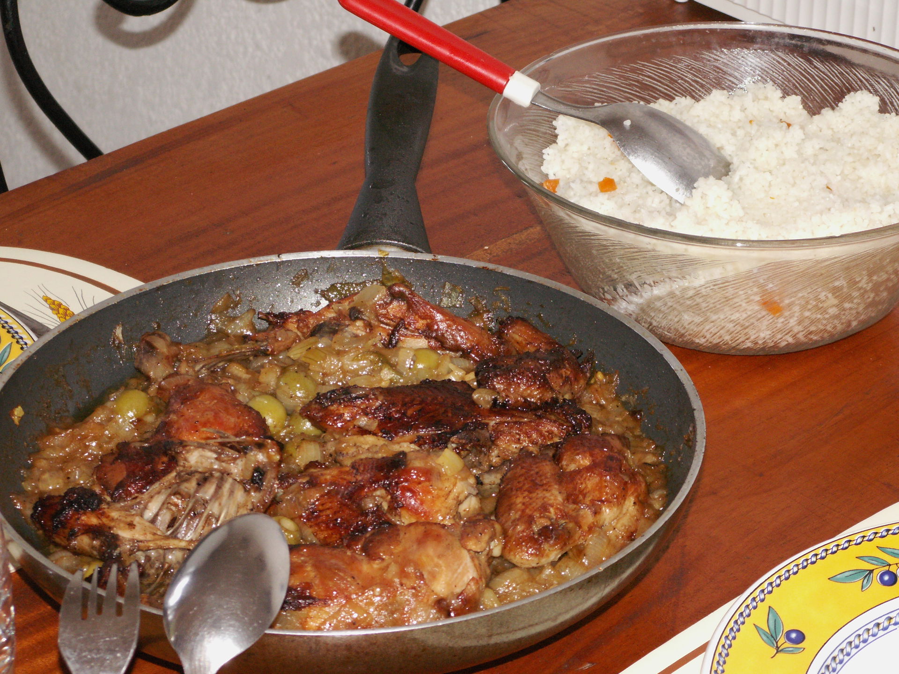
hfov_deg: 18.9
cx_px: 450
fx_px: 2701
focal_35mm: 104
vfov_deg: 14.2
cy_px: 337
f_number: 3.5
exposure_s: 1/40
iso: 160
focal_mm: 17.06
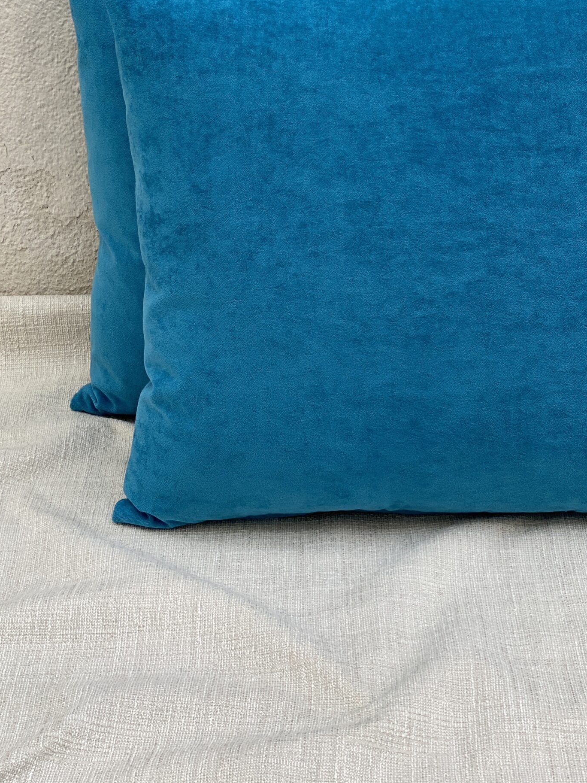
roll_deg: +1.9
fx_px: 1651
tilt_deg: -22.4
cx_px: 361
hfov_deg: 20.1
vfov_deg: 26.5
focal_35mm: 73
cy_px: 263
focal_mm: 6
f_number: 2
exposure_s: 1/122
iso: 40
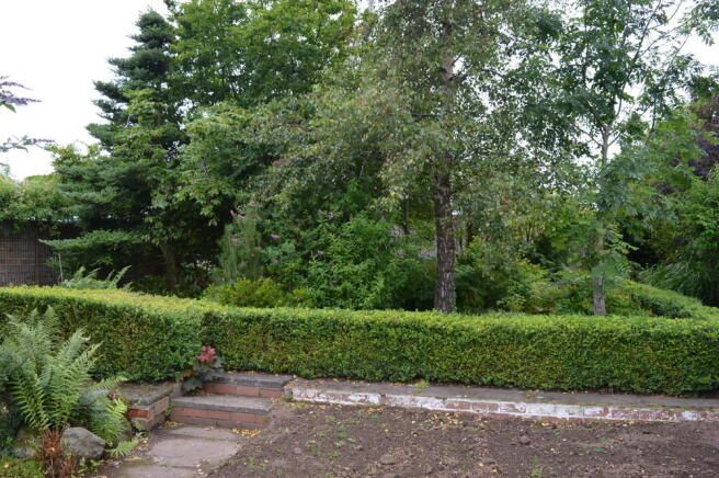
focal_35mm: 27
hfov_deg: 67.4
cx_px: 360
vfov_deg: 47.8
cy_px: 239
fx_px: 539
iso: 140
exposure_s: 1/125
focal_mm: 18
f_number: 5.6
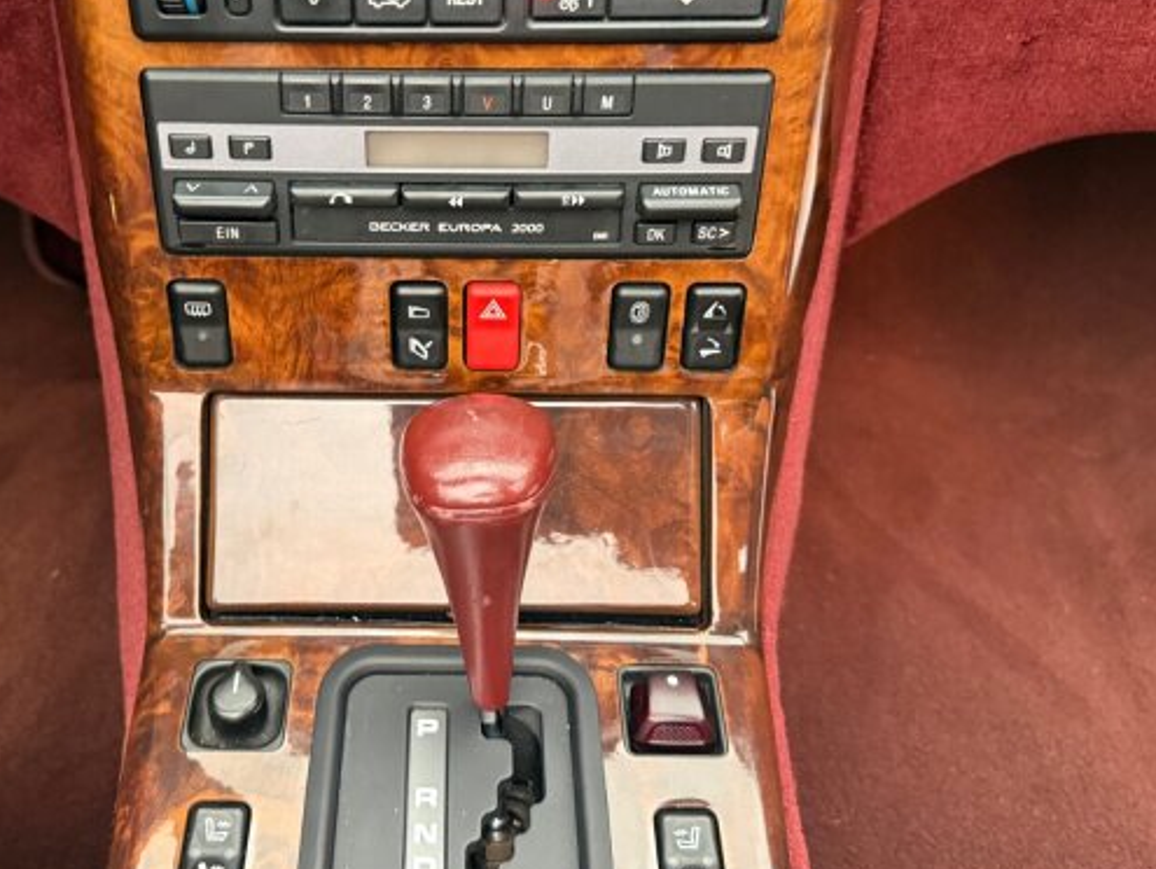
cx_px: 448
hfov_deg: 57.7
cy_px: 378
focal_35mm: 31
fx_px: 1036
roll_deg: -3.1
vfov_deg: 45.4
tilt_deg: -43.9
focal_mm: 6.76
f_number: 1.78
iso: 640
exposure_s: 1/33
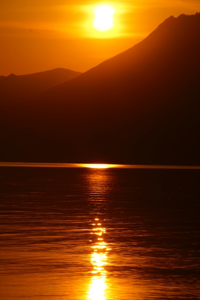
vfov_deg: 10.5
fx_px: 1634
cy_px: 150
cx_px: 100
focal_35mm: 196
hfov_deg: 7.0
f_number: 13
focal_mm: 131
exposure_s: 1/1000
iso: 100
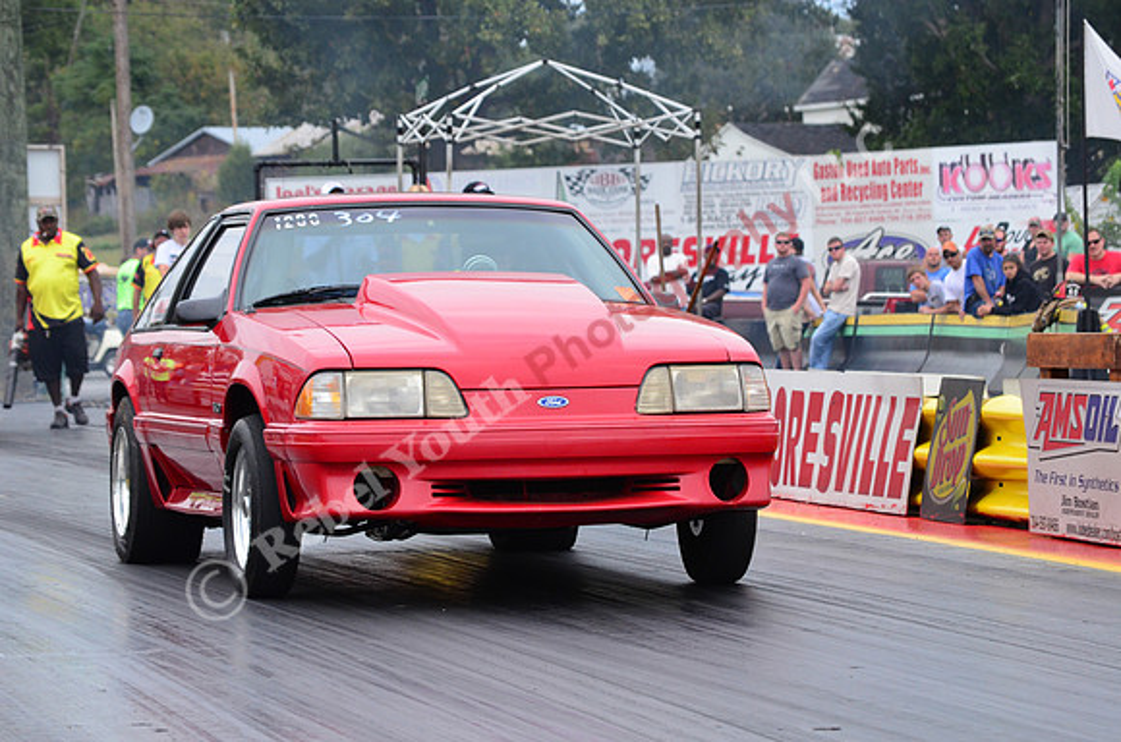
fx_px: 5826
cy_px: 371
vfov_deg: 7.3
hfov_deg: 11.0
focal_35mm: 188
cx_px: 560
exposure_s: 1/1250
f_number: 9
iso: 1000
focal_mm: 125
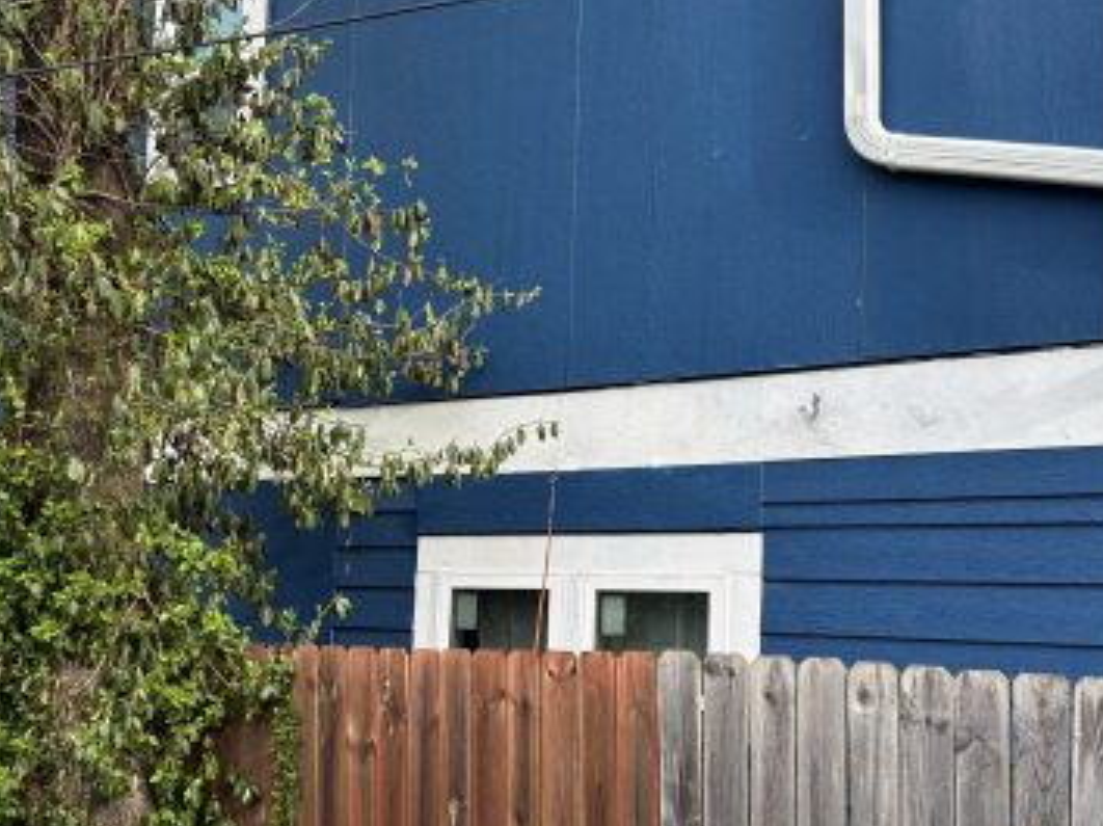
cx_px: 534
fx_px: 1560
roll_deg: -1.3
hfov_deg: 38.9
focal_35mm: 49
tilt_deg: +3.3
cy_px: 471
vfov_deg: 29.6
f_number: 1.6
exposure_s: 1/556
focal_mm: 5.96
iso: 50
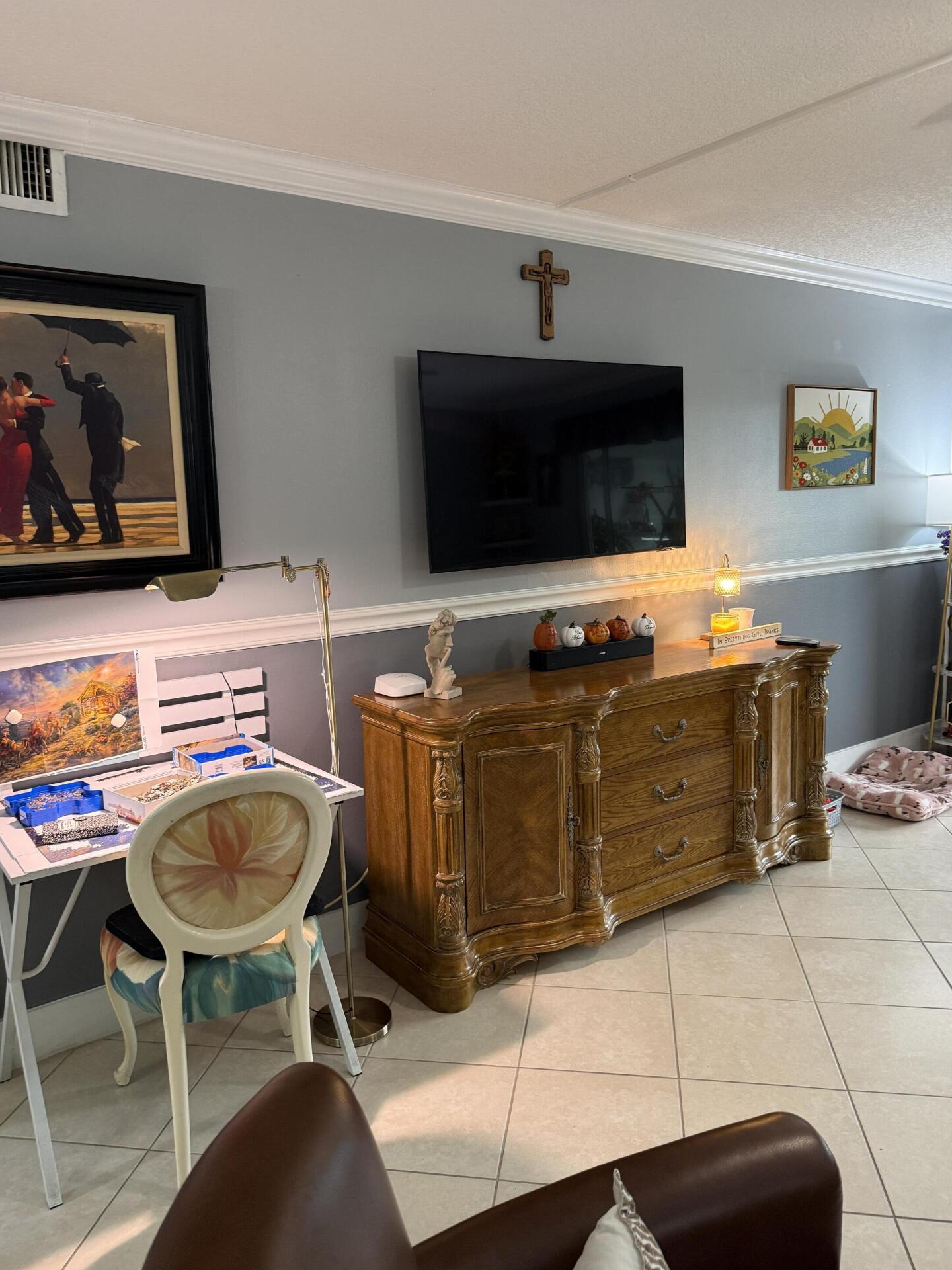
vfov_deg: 69.4
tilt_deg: -7.3
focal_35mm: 25
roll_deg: +1.9
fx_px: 917
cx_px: 463
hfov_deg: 54.9
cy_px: 613
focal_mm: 6.76
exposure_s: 1/60
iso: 250
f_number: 1.78
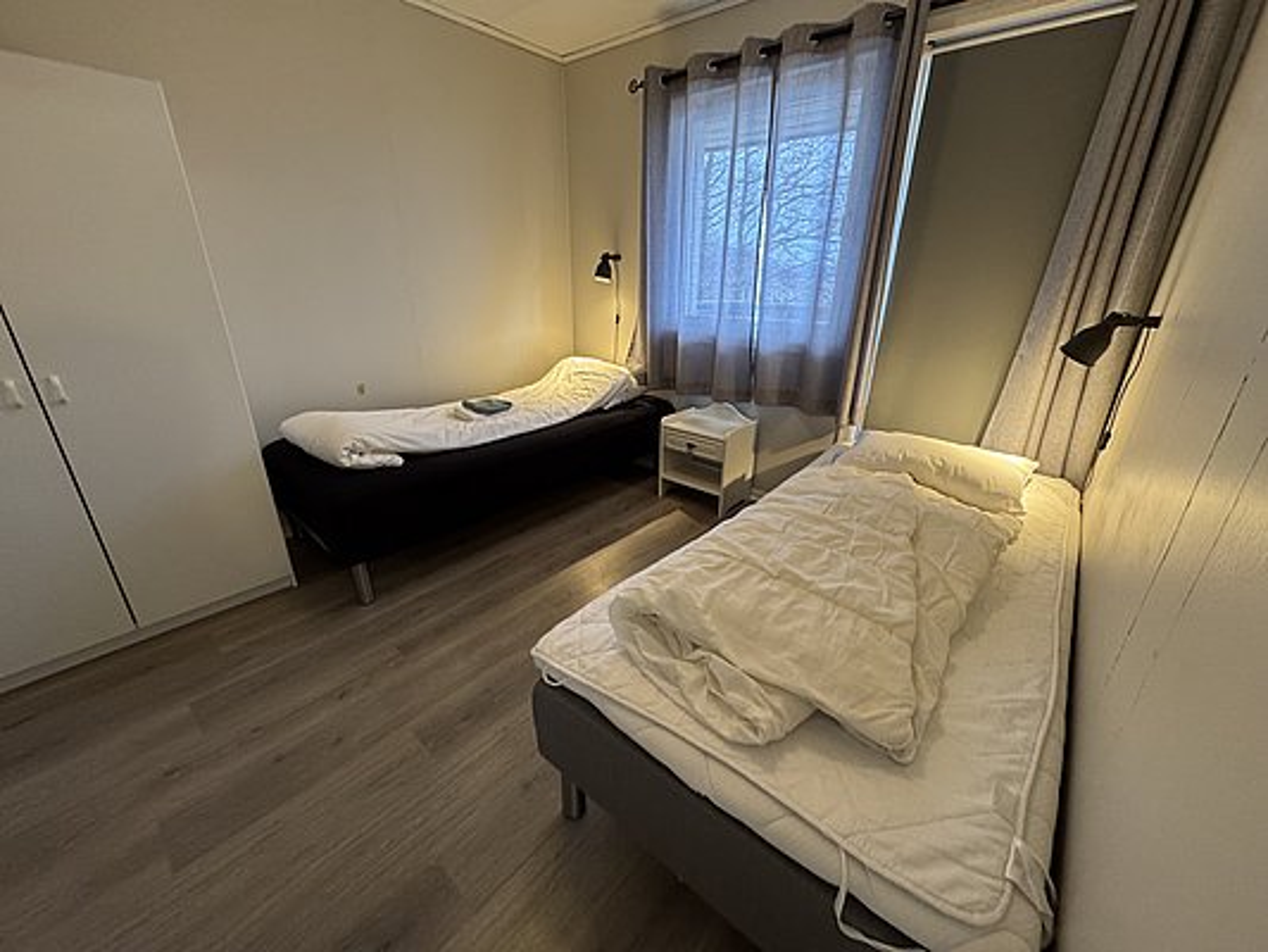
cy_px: 476
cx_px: 634
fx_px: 513
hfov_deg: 102.1
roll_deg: +0.1
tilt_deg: -22.2
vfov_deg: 85.7
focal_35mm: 14
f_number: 2.2
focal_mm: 2.22
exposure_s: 1/50
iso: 250
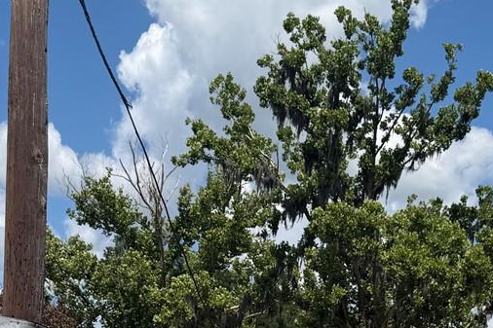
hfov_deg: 25.7
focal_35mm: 79
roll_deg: -2.0
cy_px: 497
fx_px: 1081
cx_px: 256
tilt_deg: -3.3
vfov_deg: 15.8
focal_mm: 6.76
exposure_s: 1/6173
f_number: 1.78
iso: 80
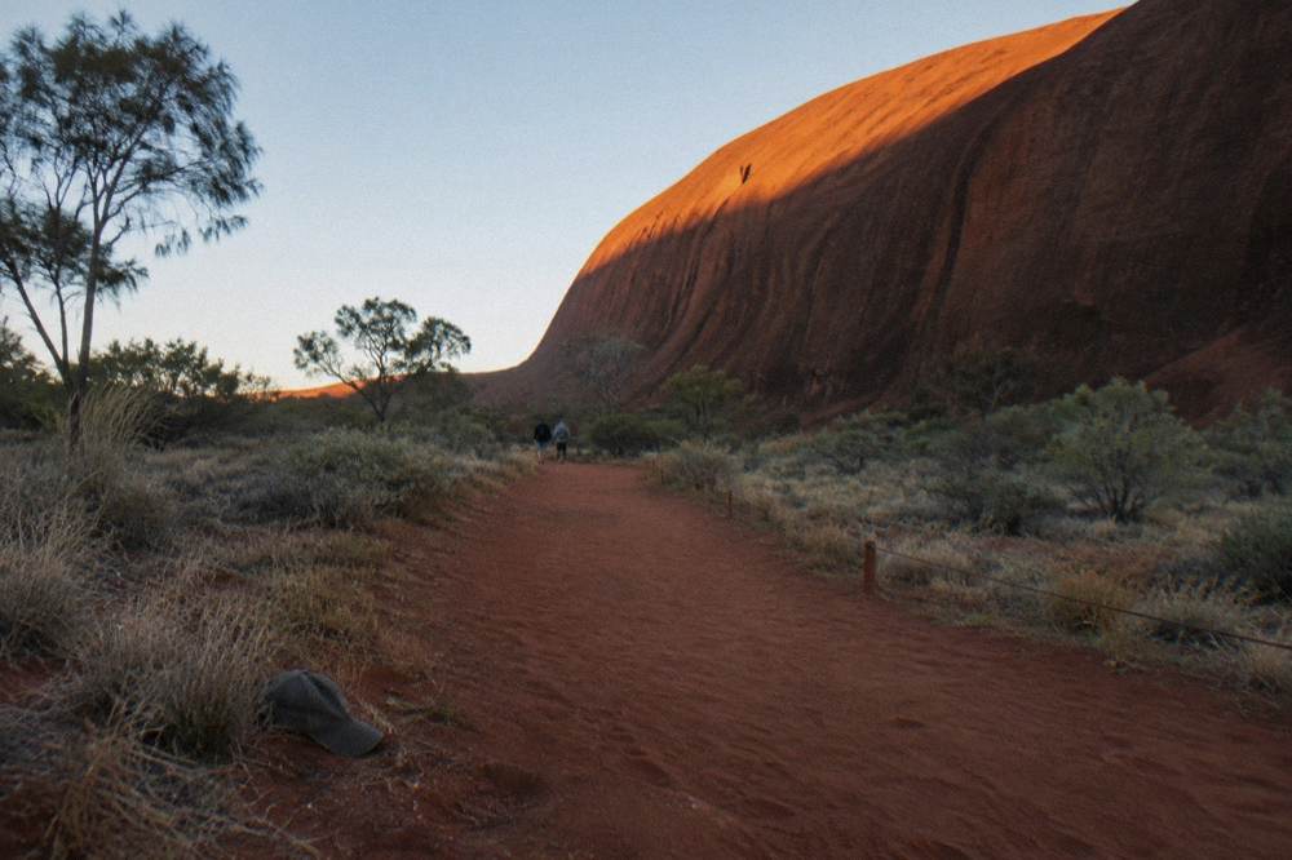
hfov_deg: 54.5
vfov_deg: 37.8
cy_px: 430
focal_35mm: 35
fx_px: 1256
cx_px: 646
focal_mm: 35
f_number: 4.5
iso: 320
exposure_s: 1/400
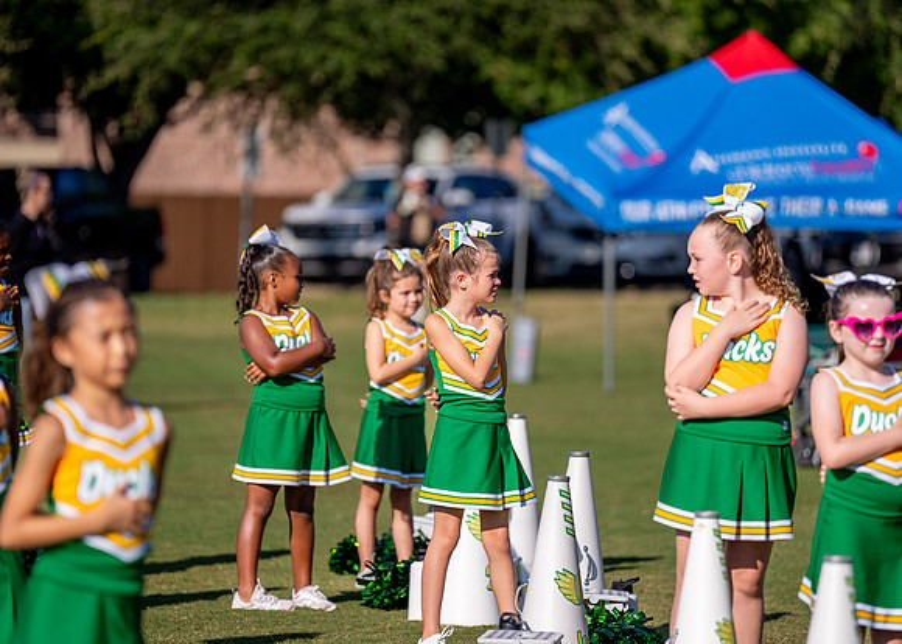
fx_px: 5622
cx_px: 451
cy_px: 316
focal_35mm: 220
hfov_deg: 9.2
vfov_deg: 6.6
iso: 320
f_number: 2.8
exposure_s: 1/12800
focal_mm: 200
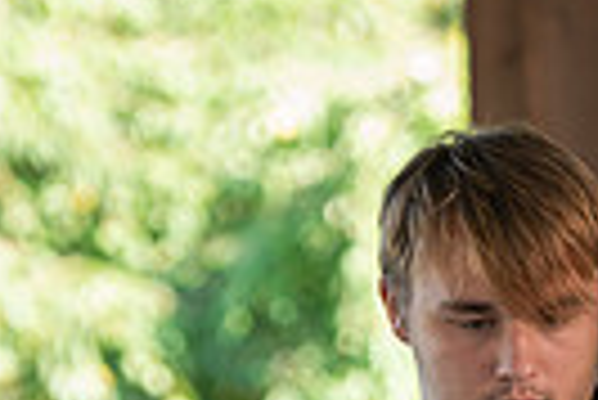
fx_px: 7999
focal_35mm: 481
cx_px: 701
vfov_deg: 2.9
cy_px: 622
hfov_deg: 4.3
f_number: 3.2
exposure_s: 1/250
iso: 250
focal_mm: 110
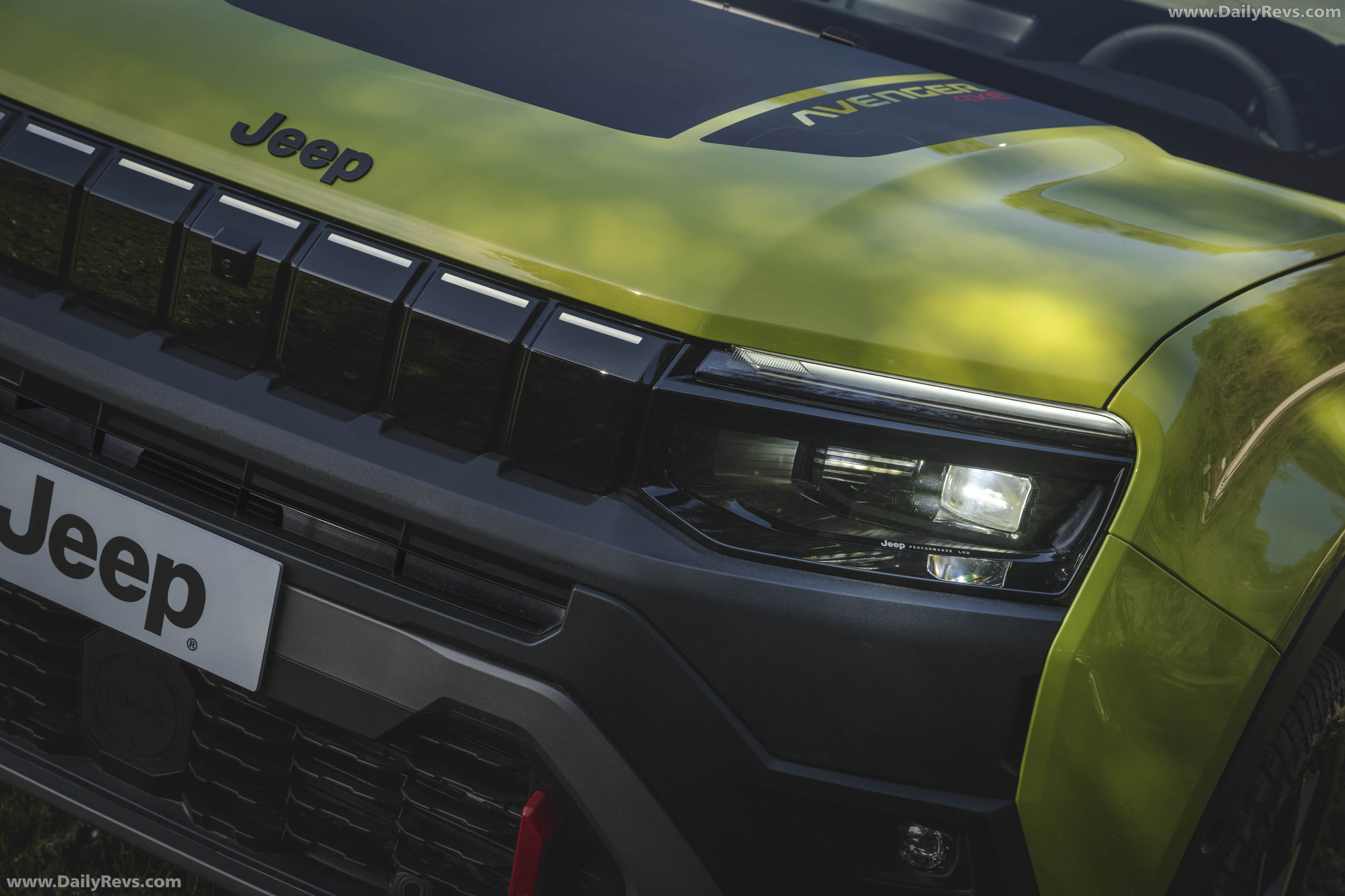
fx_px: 2279
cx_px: 672
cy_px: 448
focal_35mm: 61
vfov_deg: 22.3
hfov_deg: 32.9
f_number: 9
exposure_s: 1/60
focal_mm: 61
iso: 80
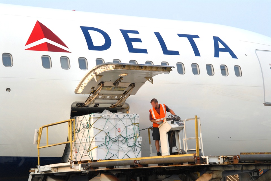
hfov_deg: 20.6
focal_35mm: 99
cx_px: 136
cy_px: 90
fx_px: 746
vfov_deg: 13.9
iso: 400
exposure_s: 1/500
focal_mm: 66
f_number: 5.6
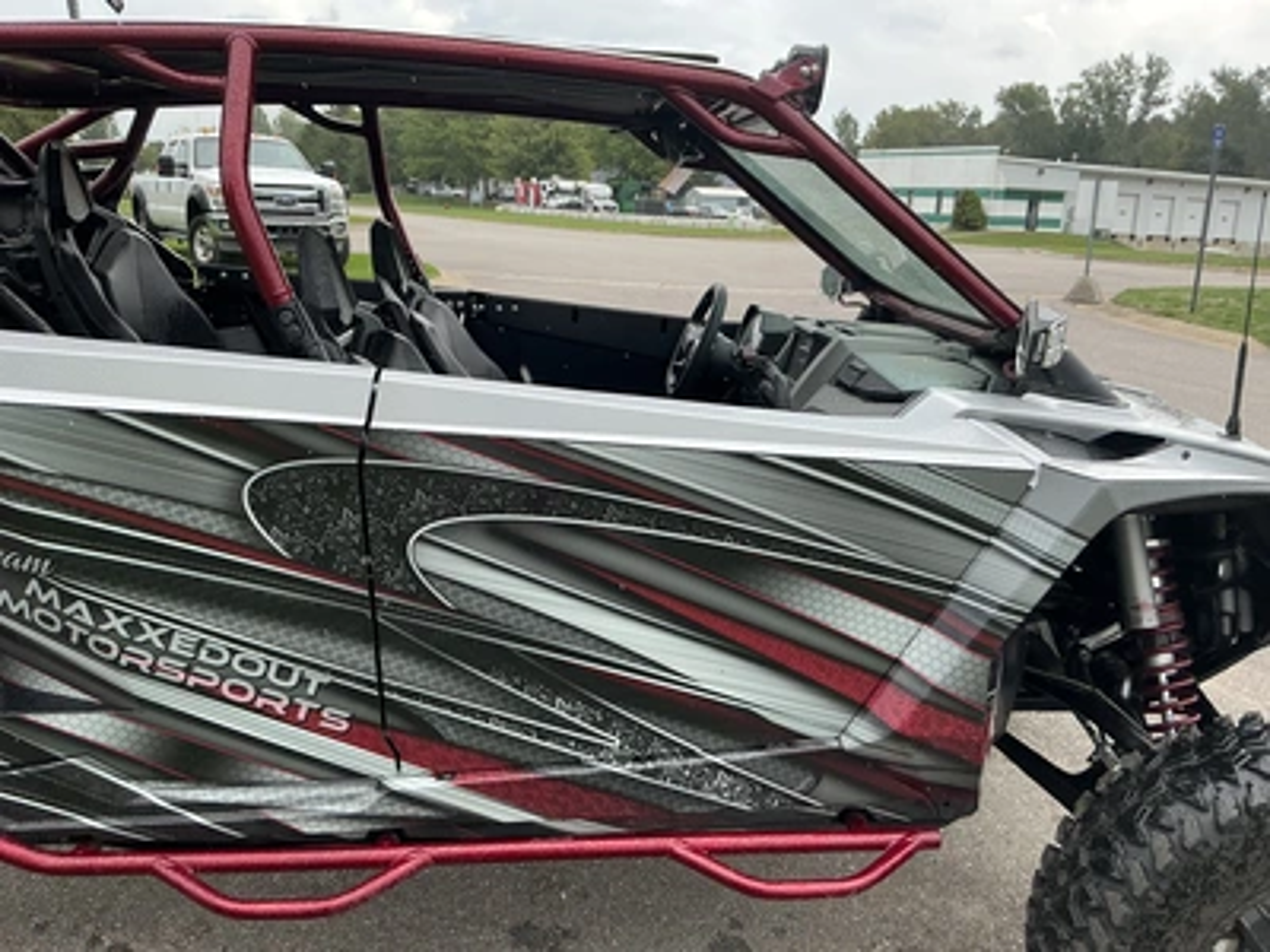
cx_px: 635
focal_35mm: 28
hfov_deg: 63.4
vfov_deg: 49.7
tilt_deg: -15.0
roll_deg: -2.2
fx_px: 1027
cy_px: 476
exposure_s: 1/358
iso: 25
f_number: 1.8
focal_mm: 3
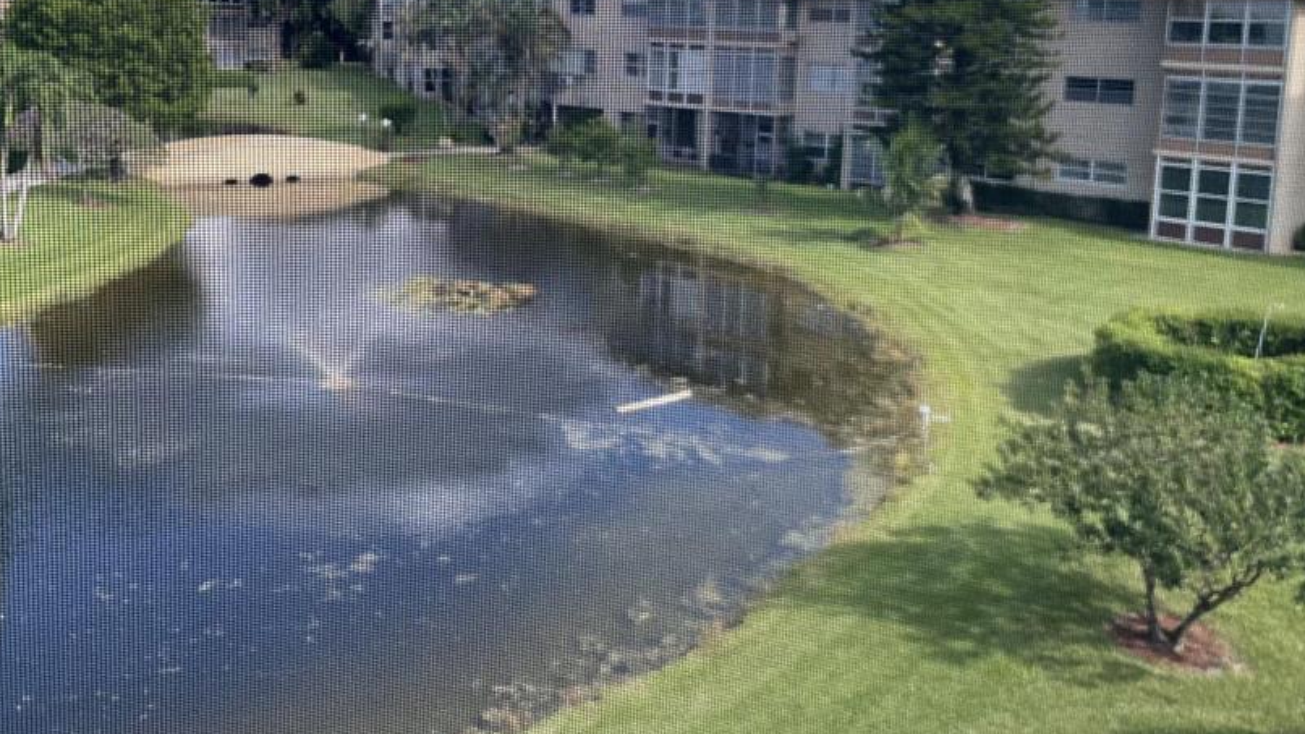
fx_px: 1245
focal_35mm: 36
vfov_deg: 32.2
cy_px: 190
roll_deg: -1.0
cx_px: 610
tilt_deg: -8.3
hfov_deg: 55.3
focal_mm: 4.2
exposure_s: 1/1350
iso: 32
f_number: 1.6
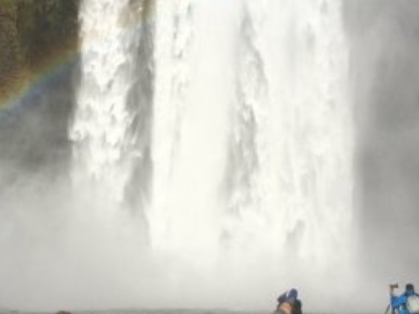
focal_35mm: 47
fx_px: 569
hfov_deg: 39.3
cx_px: 104
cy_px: 164
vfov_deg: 30.9
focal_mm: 4.15
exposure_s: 1/2331
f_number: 2.2
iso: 25
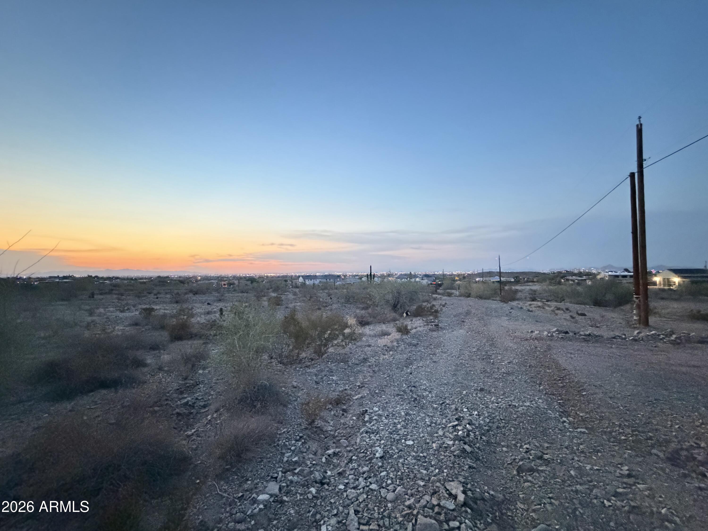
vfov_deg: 85.7
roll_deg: +0.1
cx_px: 354
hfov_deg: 102.1
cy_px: 266
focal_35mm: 14
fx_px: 286
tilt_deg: -0.1
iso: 2500
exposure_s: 1/30
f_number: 2.2
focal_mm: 2.22
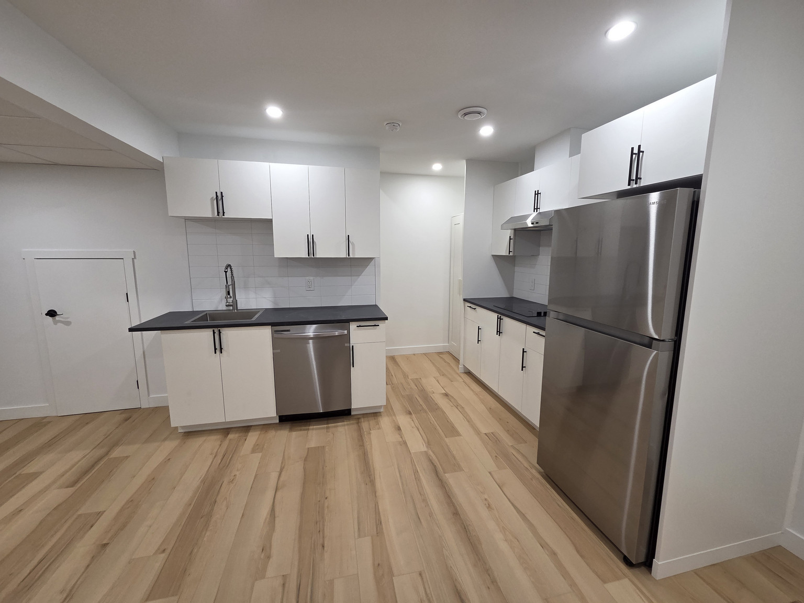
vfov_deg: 89.9
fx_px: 302
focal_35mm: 13
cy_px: 302
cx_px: 402
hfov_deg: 106.2
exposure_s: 1/60
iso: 160
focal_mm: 2.2
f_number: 2.2
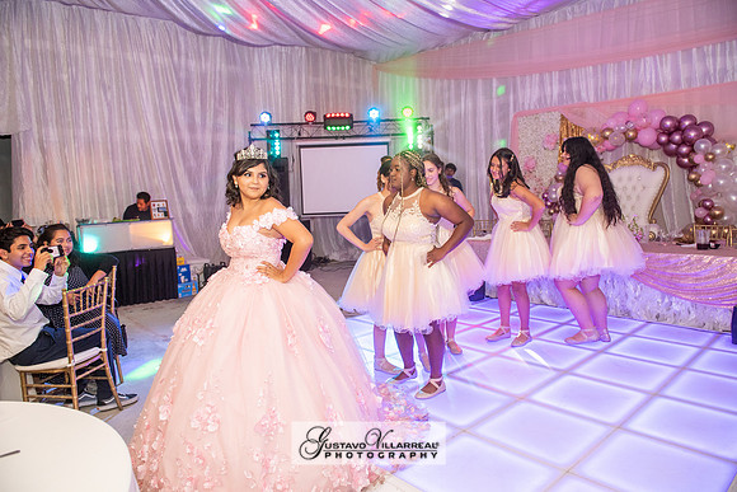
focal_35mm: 24
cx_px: 368
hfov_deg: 73.7
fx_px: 491
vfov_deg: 53.2
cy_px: 246
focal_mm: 24
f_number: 4
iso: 1250
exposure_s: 1/160
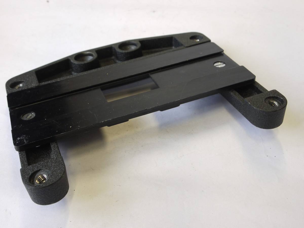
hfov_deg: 39.7
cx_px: 152
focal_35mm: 48
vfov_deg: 30.3
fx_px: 422
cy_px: 114
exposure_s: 1/20
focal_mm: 24
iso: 400
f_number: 9
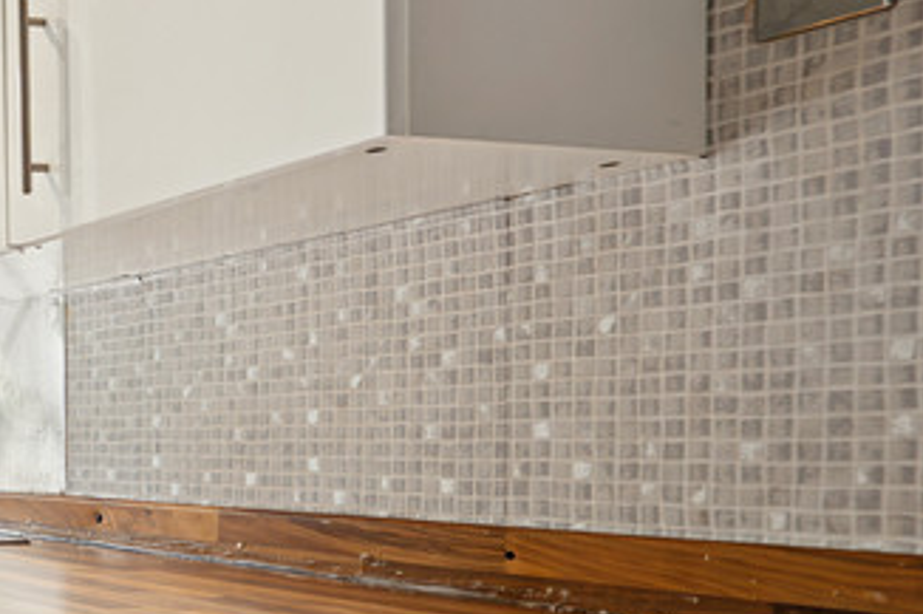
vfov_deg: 30.3
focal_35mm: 44
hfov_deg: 31.4
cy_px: 395
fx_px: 1127
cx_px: -343
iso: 800
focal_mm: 14
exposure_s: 1/100
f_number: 4.5
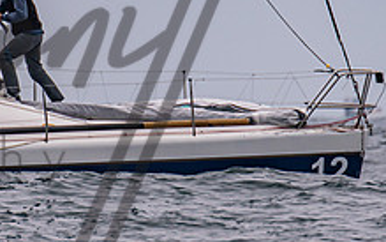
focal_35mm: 1933
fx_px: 20340
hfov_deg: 1.1
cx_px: 88
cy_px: 94
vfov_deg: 0.7
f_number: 5.6
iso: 200
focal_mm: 400
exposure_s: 1/2500
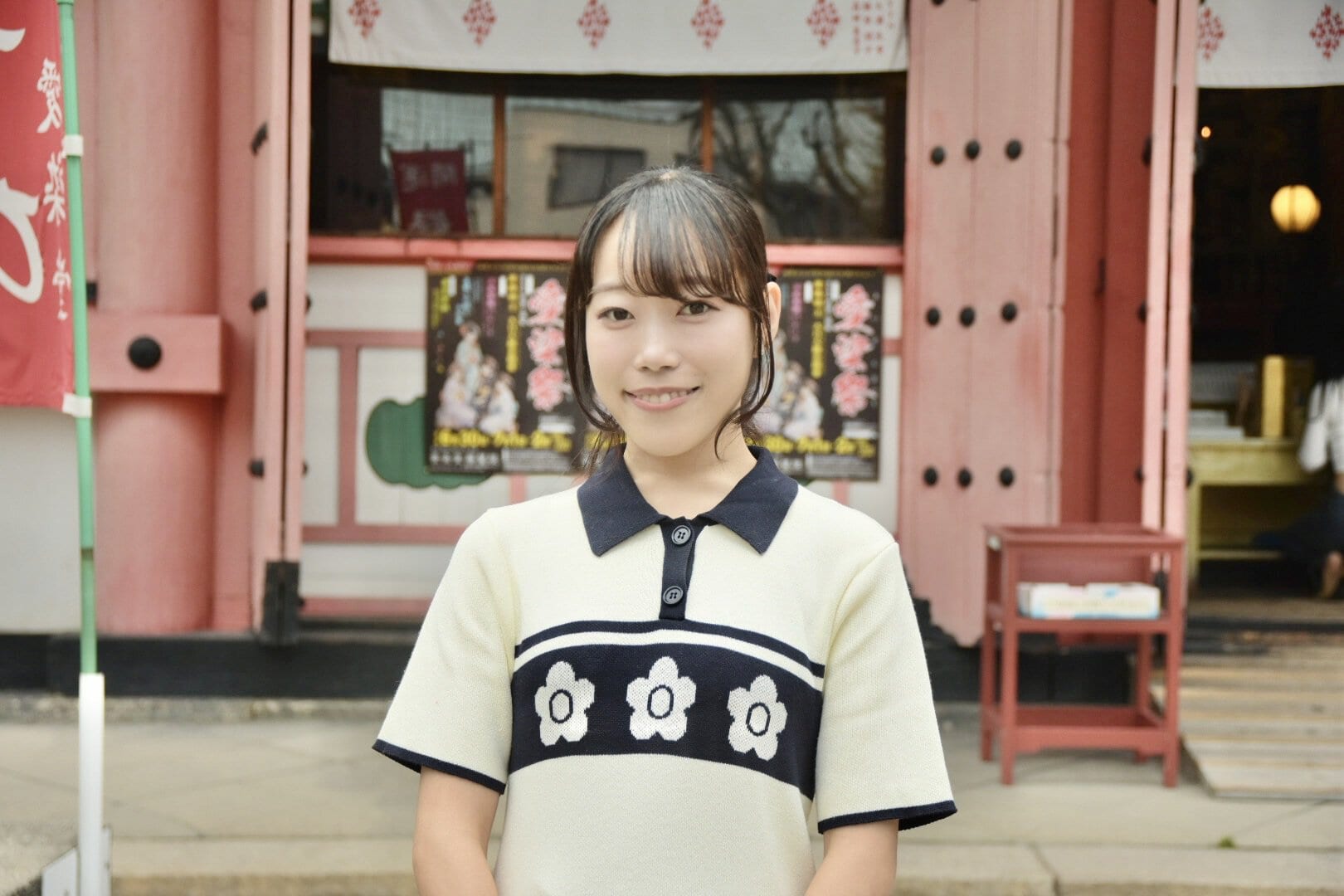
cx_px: 672
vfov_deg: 23.8
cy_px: 448
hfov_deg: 35.1
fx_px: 2128
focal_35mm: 57
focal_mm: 38
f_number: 3.5
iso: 250
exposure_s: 1/800
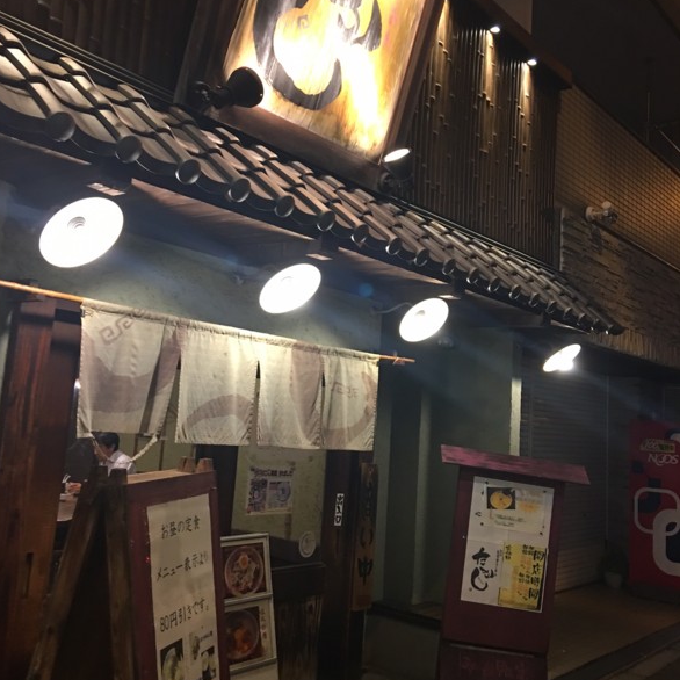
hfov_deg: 47.2
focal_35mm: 35
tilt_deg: +10.9
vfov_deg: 47.2
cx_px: 335
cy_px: 308
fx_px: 778
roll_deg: -4.0
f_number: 2.2
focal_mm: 4.15
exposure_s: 1/15
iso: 64
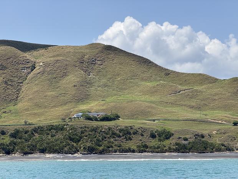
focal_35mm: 120
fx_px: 826
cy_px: 90
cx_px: 119
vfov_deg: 12.4
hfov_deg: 16.4
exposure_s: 1/1689
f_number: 2.8
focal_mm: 15.66
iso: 50
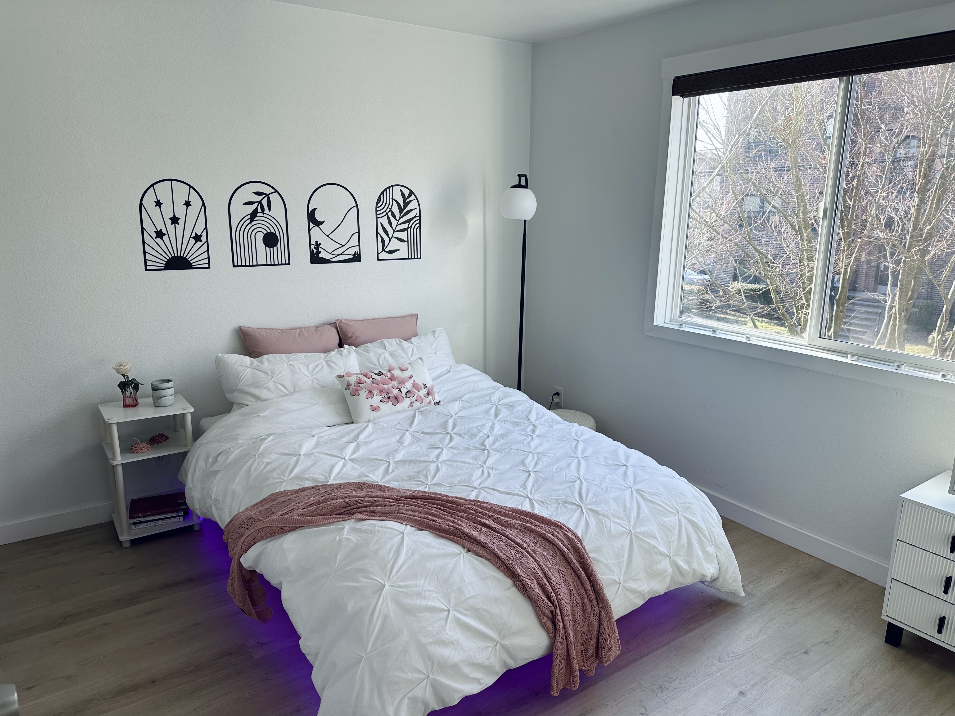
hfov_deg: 71.6
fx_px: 662
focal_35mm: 24
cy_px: 358
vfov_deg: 56.8
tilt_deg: -12.7
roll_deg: -0.8
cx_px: 478
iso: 64
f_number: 1.78
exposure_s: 1/120
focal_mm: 6.86
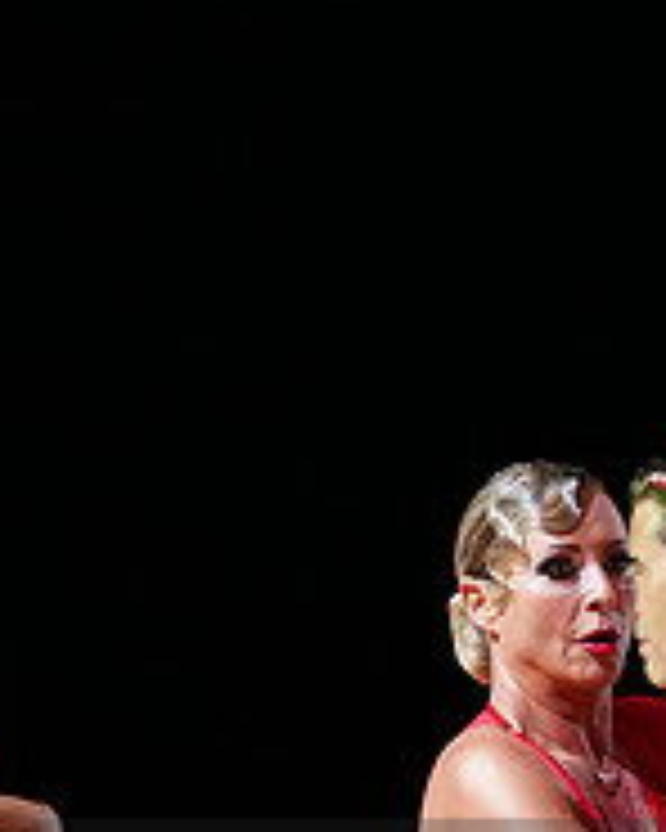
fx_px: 12048
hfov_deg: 3.2
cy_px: 971
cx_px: 655
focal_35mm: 489
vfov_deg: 3.9
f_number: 4
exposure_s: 1/320
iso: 2500
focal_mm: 166
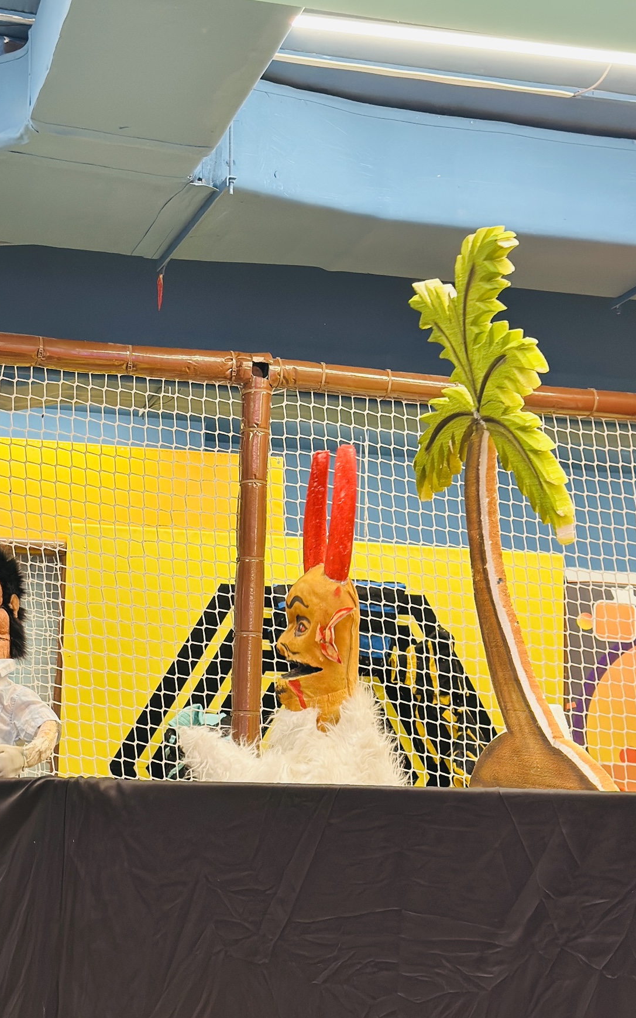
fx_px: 1636
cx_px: 200
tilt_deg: +9.8
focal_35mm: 59
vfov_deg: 34.5
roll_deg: -2.1
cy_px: 553
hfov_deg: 21.9
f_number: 1.78
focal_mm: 6.86
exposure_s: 1/100
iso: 125
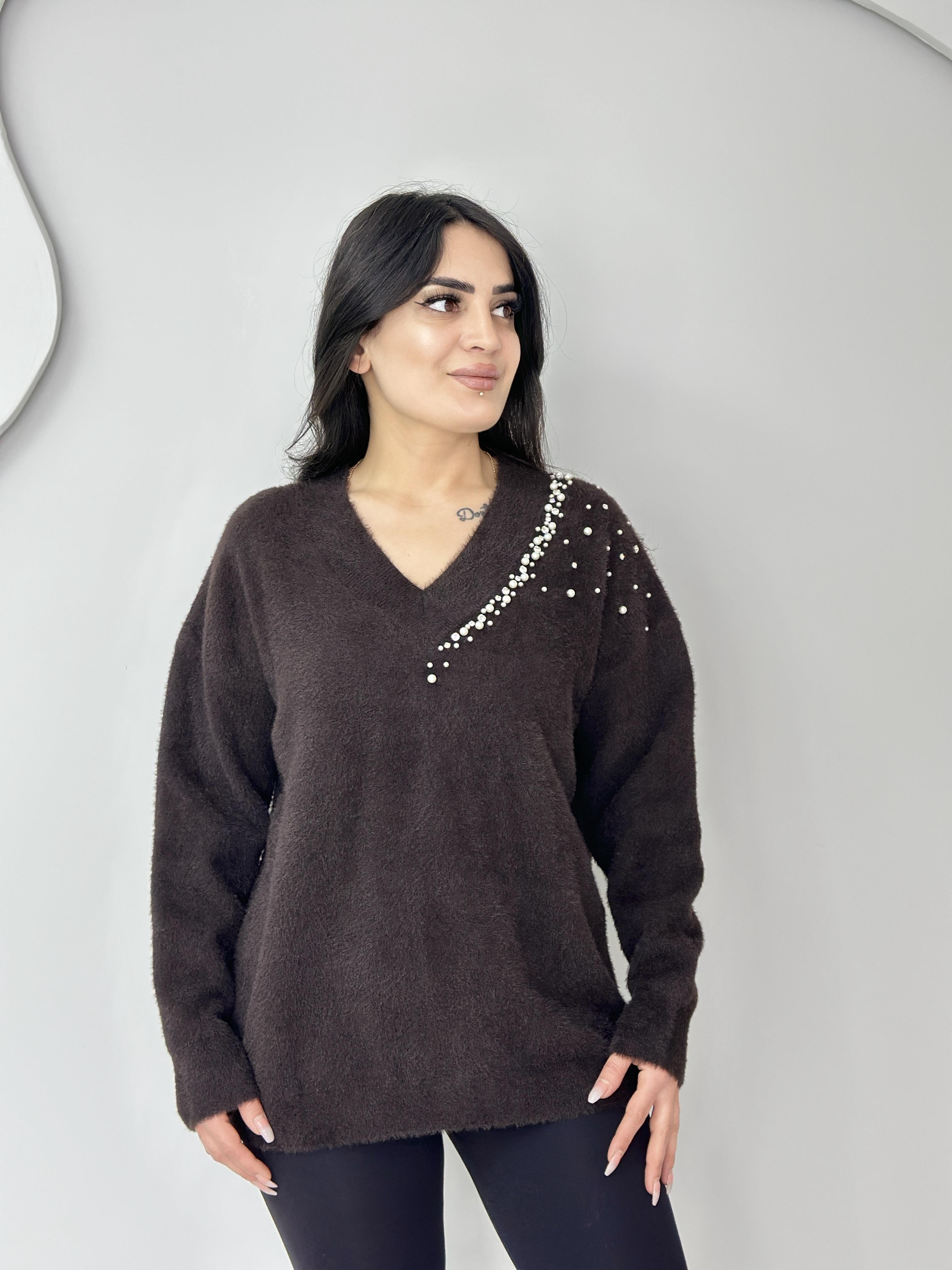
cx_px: 476
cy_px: 635
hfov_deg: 30.3
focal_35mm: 48
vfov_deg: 39.7
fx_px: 1760
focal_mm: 6.86
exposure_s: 1/100
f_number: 1.78
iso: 125
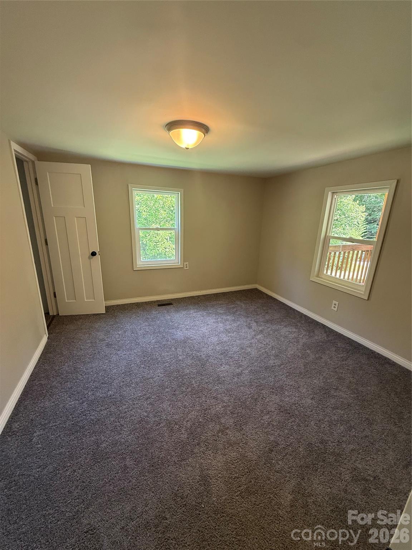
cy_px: 275
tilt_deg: -14.9
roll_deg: -1.4
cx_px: 206
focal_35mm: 14
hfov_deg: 85.7
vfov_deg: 102.1
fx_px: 222
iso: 400
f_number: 2.2
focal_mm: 2.22
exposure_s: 1/120
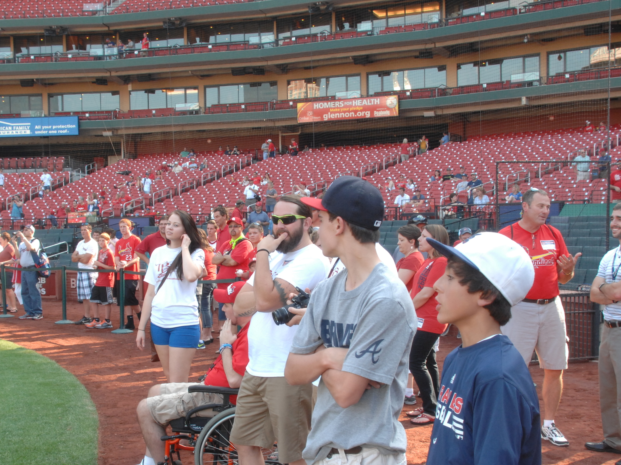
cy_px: 283
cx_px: 257
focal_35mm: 46
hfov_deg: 41.1
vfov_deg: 31.4
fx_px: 825
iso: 400
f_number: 5.6
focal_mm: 20
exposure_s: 1/125
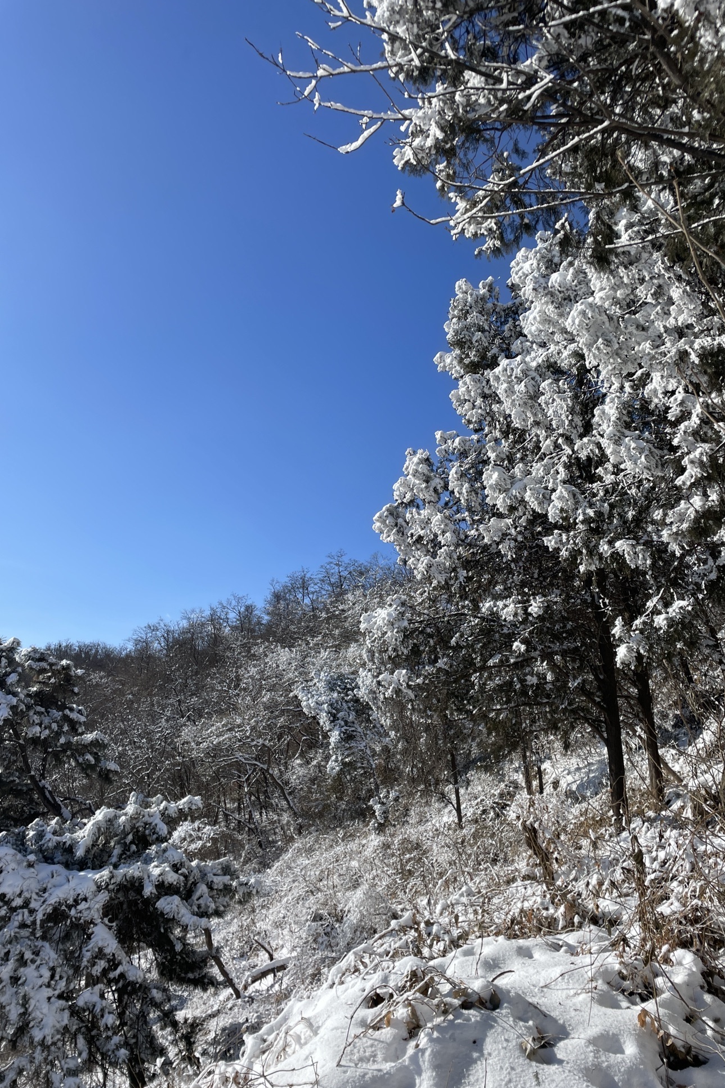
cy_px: 557
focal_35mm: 28
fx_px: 846
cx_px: 404
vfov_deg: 65.5
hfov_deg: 46.3
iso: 32
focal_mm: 4.2
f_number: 1.6
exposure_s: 1/5556
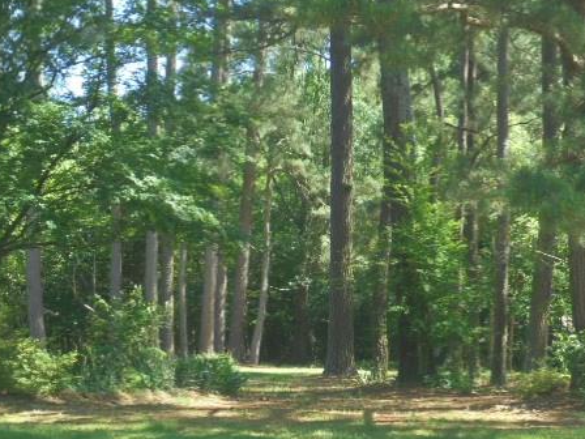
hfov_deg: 24.4
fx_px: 1352
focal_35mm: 80
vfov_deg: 18.4
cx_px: 323
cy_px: 263
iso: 100
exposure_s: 1/60
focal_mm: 10.1
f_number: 5.2
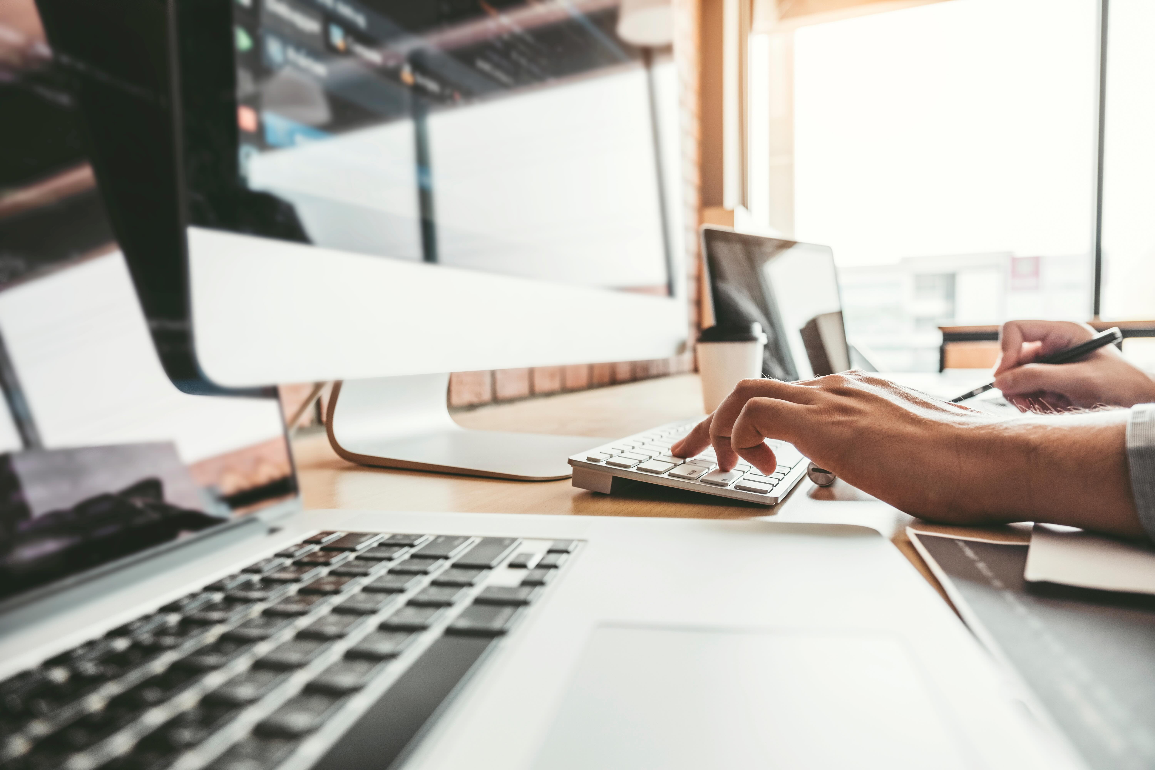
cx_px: 578
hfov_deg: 73.7
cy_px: 385
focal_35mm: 24
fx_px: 770
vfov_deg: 53.1
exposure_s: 1/320
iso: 200
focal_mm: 16
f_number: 2.8
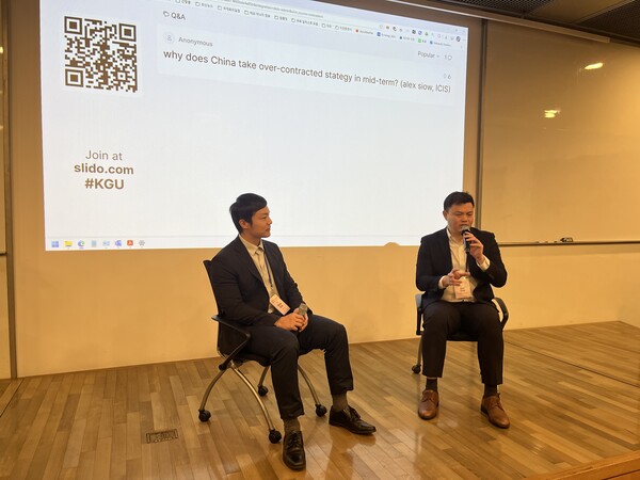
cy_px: 240
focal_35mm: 26
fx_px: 481
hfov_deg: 67.3
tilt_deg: -5.0
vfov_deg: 53.1
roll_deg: -0.5
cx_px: 320
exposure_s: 1/120
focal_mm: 5.1
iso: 64
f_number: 1.6
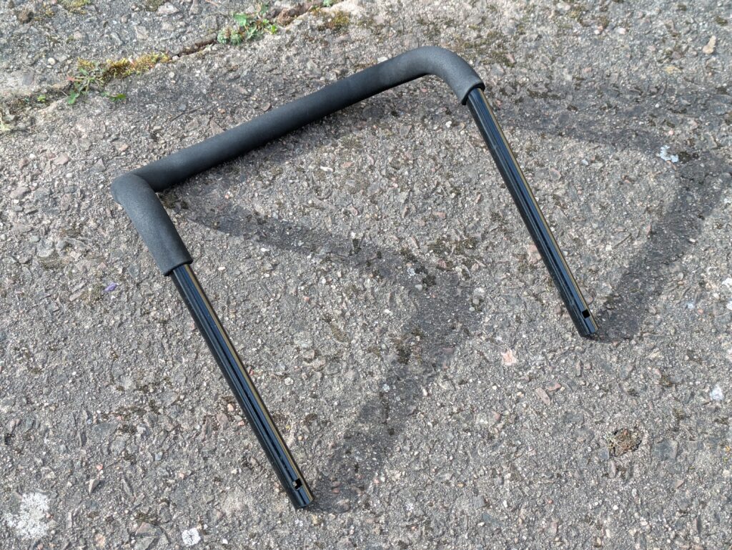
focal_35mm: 51
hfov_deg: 37.5
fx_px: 1079
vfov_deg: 28.6
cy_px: 275
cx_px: 366
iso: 40
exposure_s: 1/324
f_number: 1.89
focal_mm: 5.43
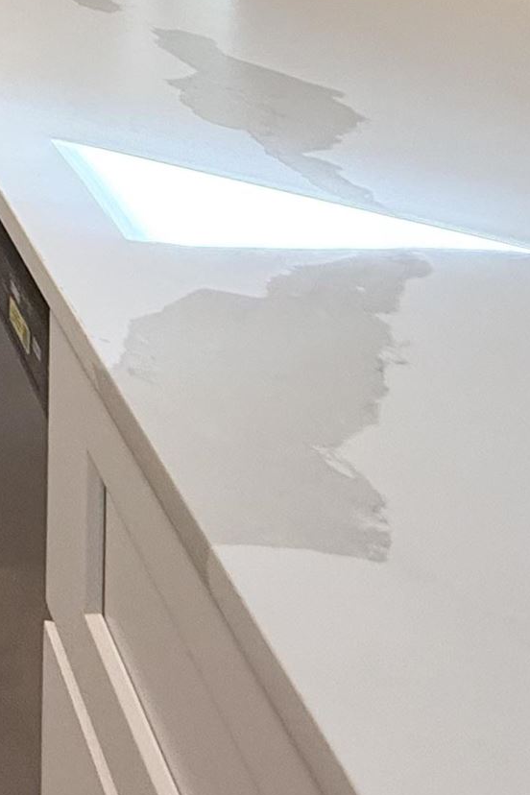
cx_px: -650
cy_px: -290
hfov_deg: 16.1
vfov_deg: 28.6
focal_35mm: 54
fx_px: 1192
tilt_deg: -1.1
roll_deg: -0.4
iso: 250
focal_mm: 2.22
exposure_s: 1/120
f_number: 2.2
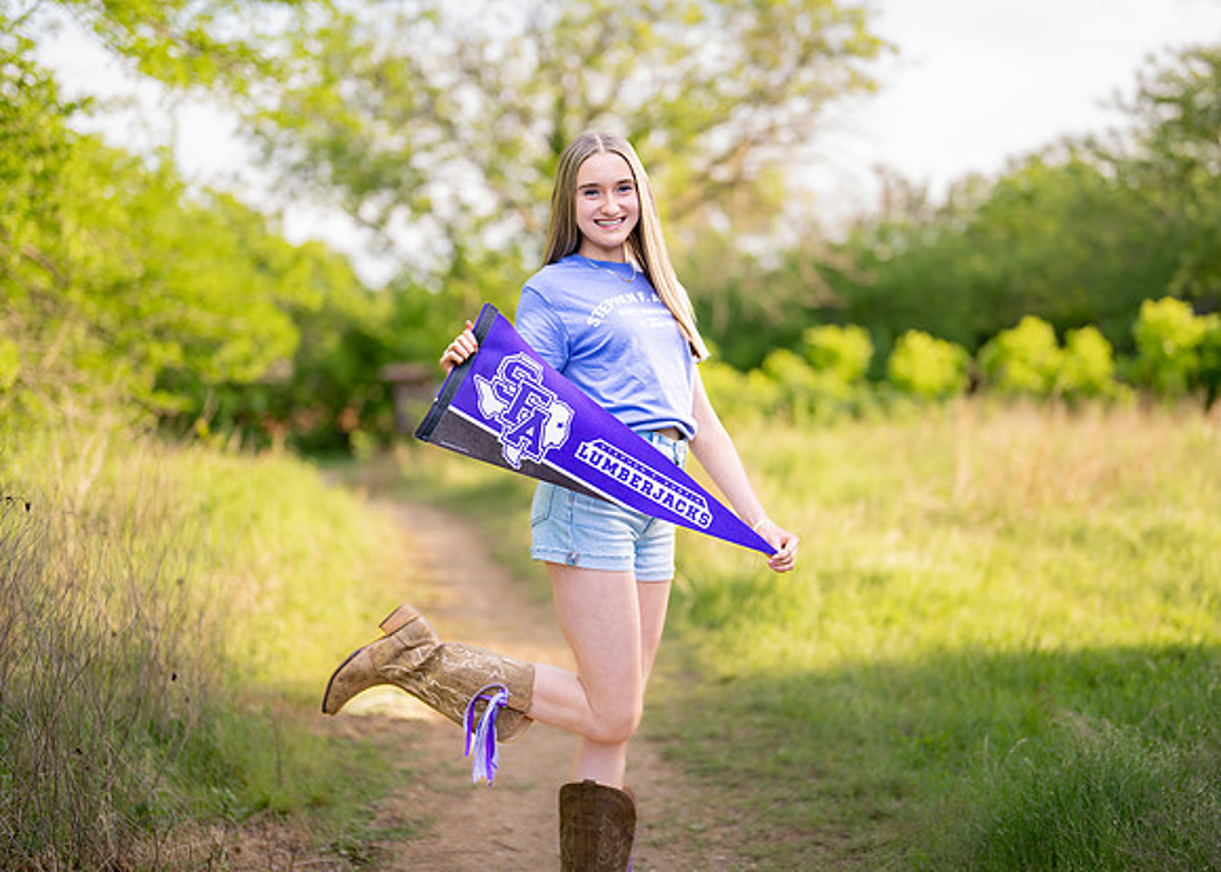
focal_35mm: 61
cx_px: 633
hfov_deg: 32.3
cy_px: 424
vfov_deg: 23.4
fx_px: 2109
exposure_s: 1/1250
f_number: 1.2
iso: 200
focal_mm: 50
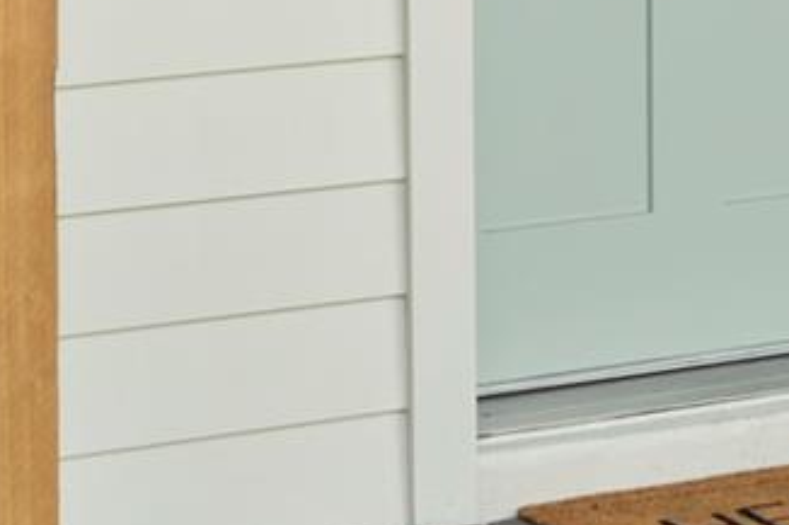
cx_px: 712
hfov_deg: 11.9
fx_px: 3768
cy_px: -491
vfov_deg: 7.7
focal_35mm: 172
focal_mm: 35
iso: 250
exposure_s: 1/125
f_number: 9
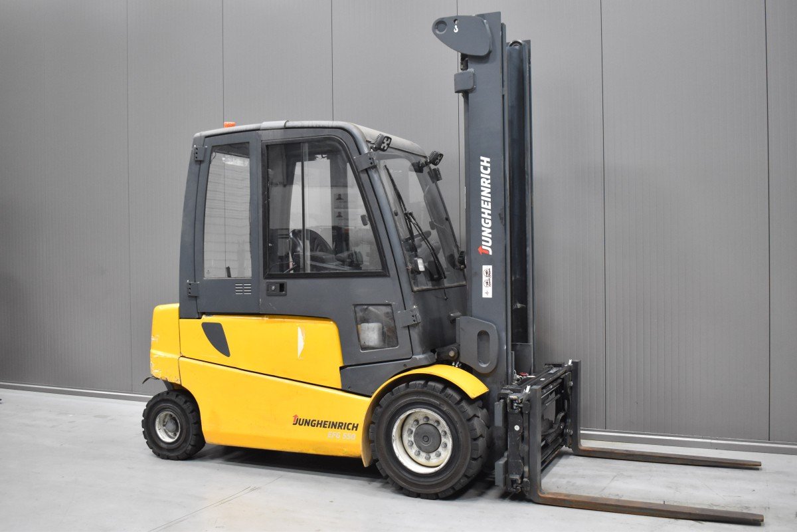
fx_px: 797
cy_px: 266
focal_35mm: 36
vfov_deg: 36.9
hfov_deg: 53.1
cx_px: 398
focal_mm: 24
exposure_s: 1/50
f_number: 4
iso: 1600
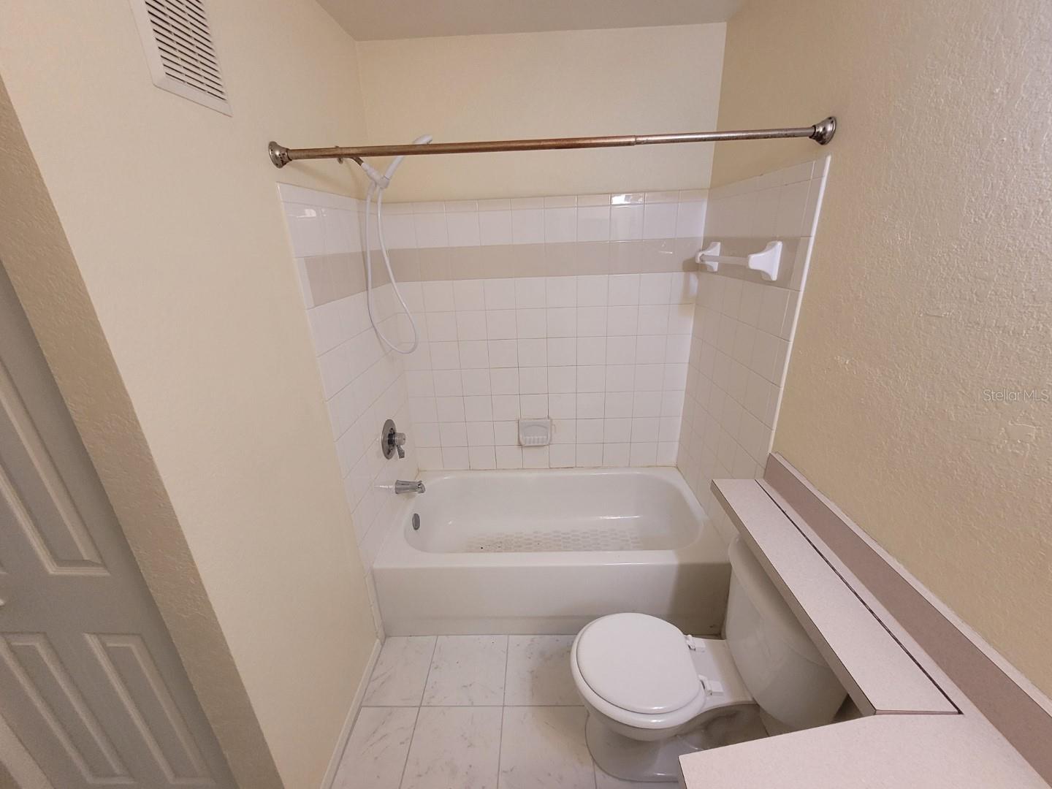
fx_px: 395
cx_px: 526
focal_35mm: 13
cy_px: 394
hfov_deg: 106.2
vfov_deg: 89.9
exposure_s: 1/60
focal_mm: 1.74
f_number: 2.2
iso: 250
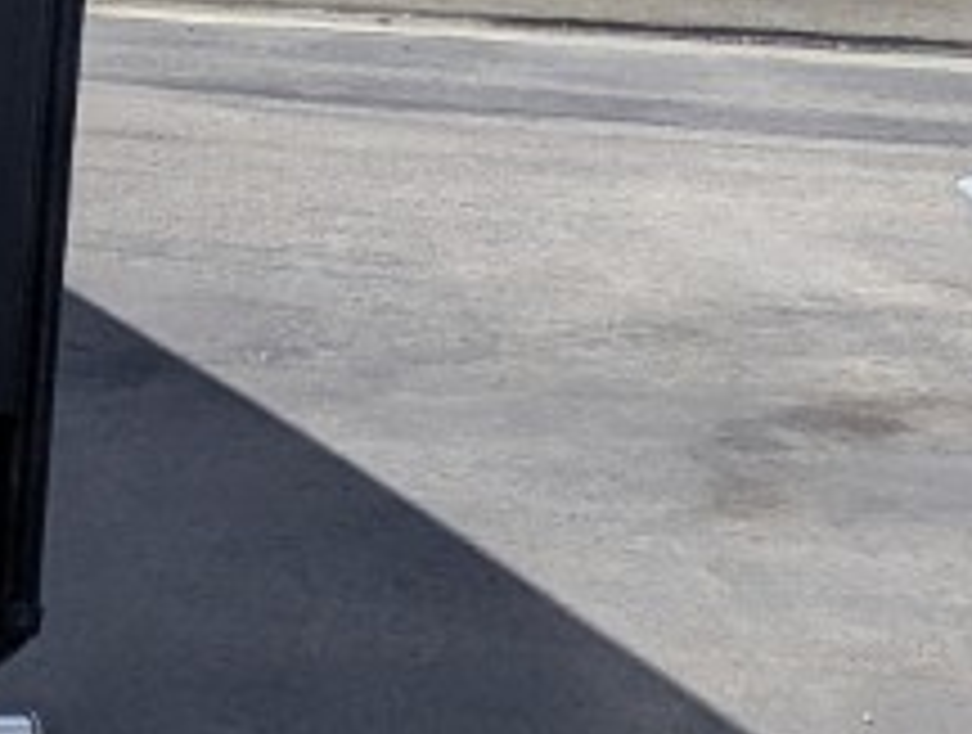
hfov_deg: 10.4
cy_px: -639
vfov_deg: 9.1
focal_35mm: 155
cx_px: -1564
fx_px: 4362
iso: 46
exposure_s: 1/3650
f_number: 1.85
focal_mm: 6.81
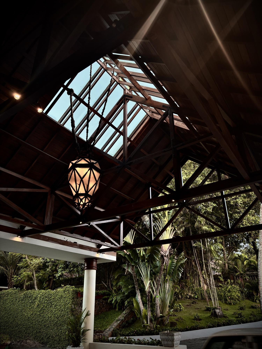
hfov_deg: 53.1
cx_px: 131
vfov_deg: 67.3
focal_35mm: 26
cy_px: 174
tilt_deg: +26.8
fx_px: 262
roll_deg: -0.4
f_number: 1.6
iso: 64
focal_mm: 5.96
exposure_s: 1/50
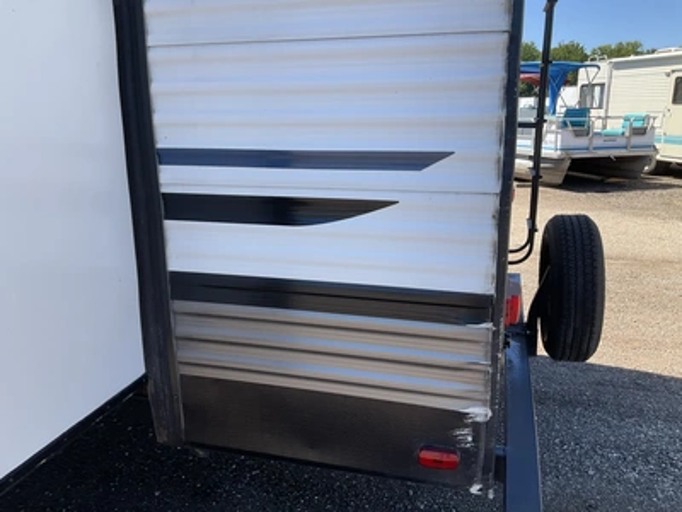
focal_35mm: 29
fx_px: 571
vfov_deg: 48.2
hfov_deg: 61.7
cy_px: 256
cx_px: 341
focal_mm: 3
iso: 25
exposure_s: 1/574
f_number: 1.8
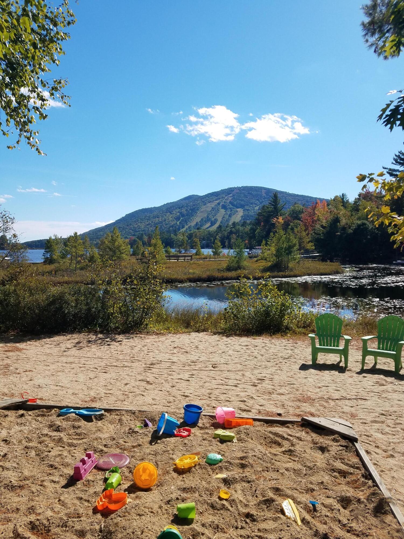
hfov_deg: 53.1
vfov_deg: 67.3
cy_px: 270
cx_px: 202
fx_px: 405
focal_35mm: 26
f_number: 1.7
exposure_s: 1/2616
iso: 40
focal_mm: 4.2
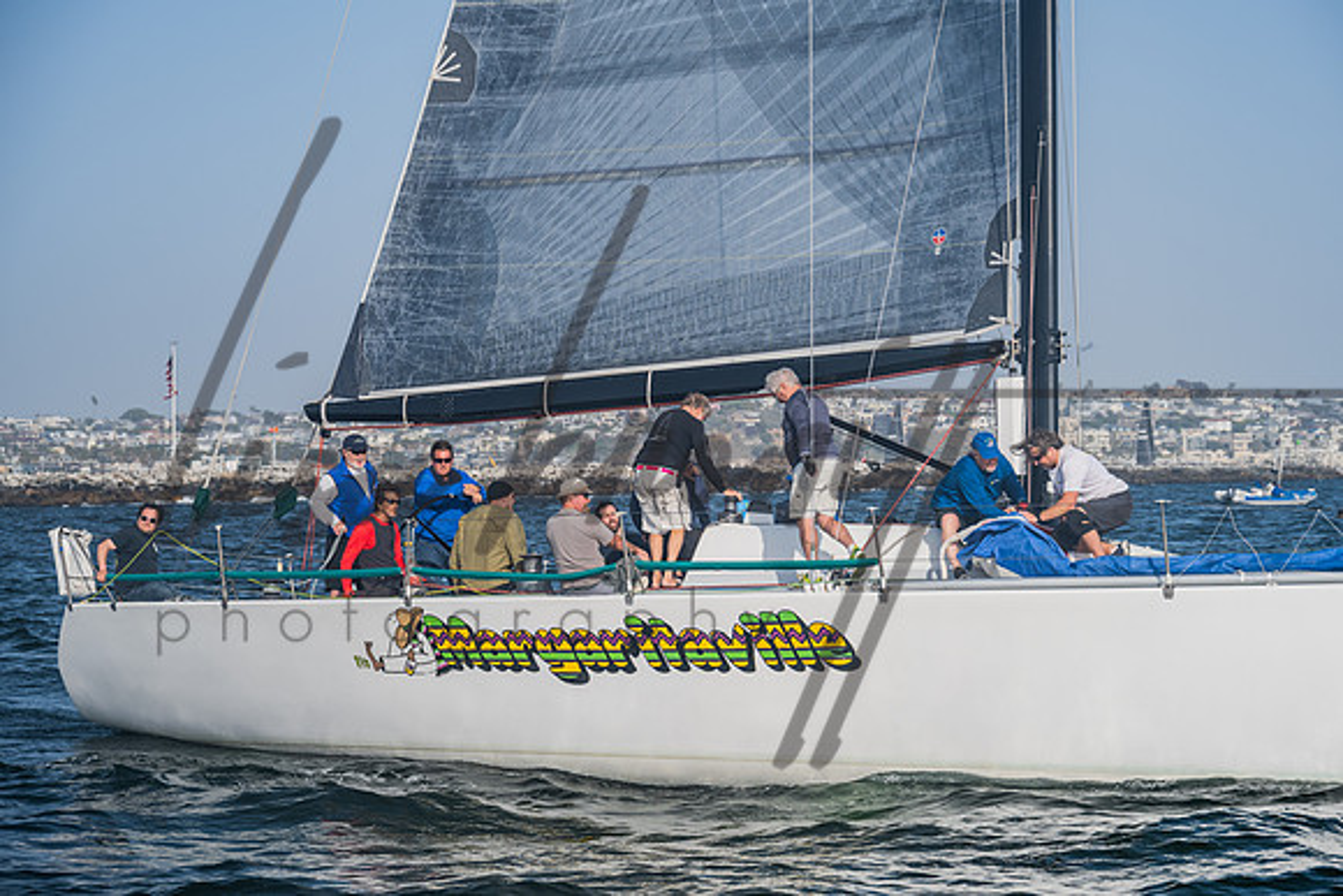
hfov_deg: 22.0
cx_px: 700
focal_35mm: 93
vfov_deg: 14.7
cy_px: 436
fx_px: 3462
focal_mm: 89
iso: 200
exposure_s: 1/640
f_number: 6.3
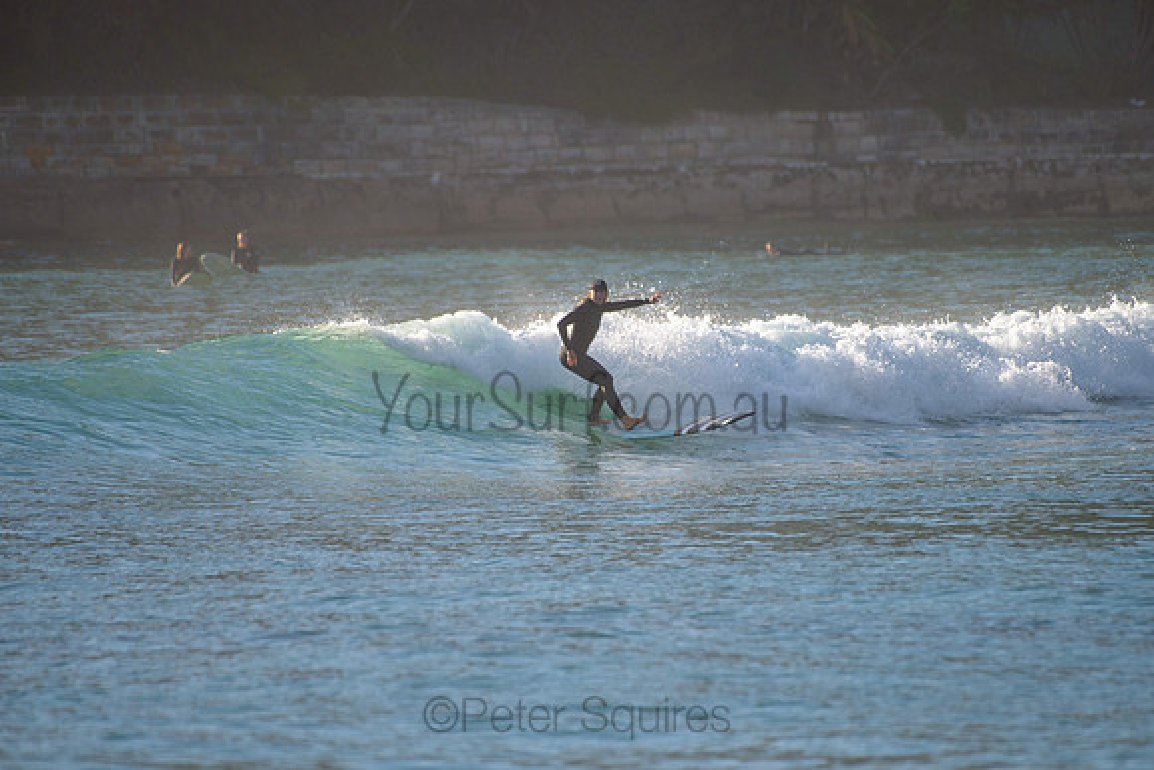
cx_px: 639
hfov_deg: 3.4
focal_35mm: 613
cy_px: 398
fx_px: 19657
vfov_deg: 2.2
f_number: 5.6
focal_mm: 500
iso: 320
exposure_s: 1/2000
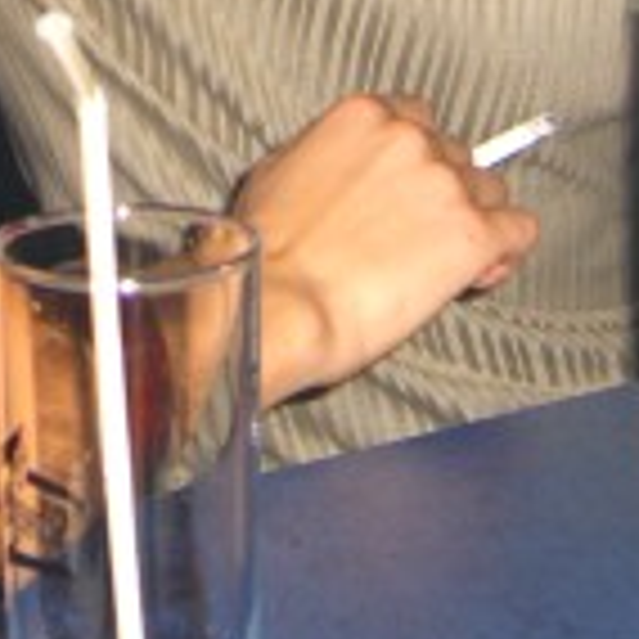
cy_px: -306
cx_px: 90
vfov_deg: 11.8
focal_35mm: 142
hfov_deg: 12.2
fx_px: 2966
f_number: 2.8
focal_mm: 7.9
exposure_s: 1/60
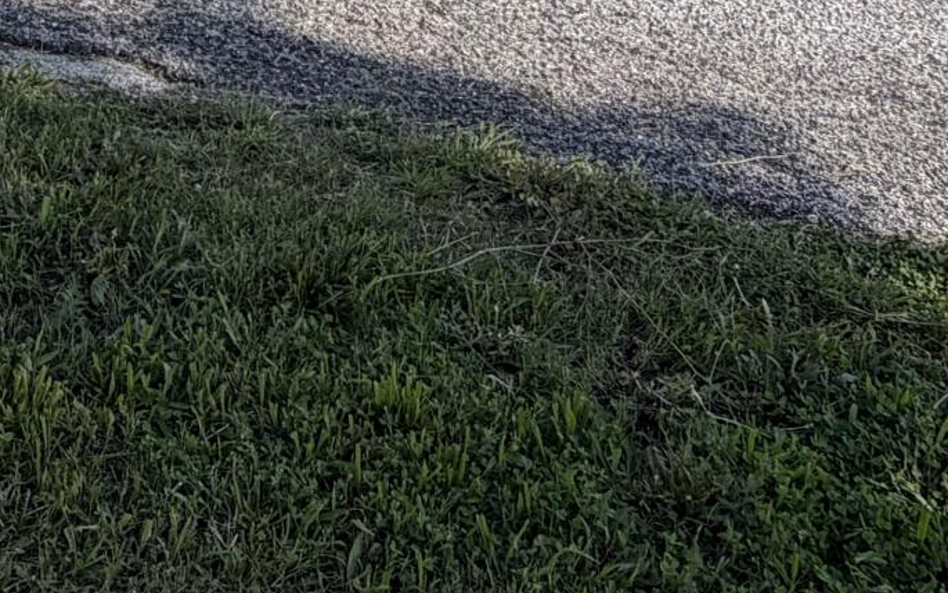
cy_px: -179
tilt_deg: -16.6
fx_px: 1679
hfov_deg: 30.2
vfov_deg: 18.6
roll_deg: +2.9
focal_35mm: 65
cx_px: 102
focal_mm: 2.22
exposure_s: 1/770
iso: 32
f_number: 2.2
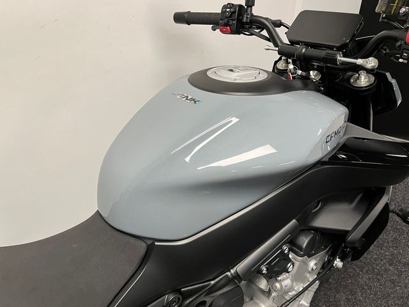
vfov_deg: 53.1
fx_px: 307
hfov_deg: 67.3
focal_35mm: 26
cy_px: 154
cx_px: 204
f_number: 1.6
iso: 100
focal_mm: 5.1
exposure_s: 1/50
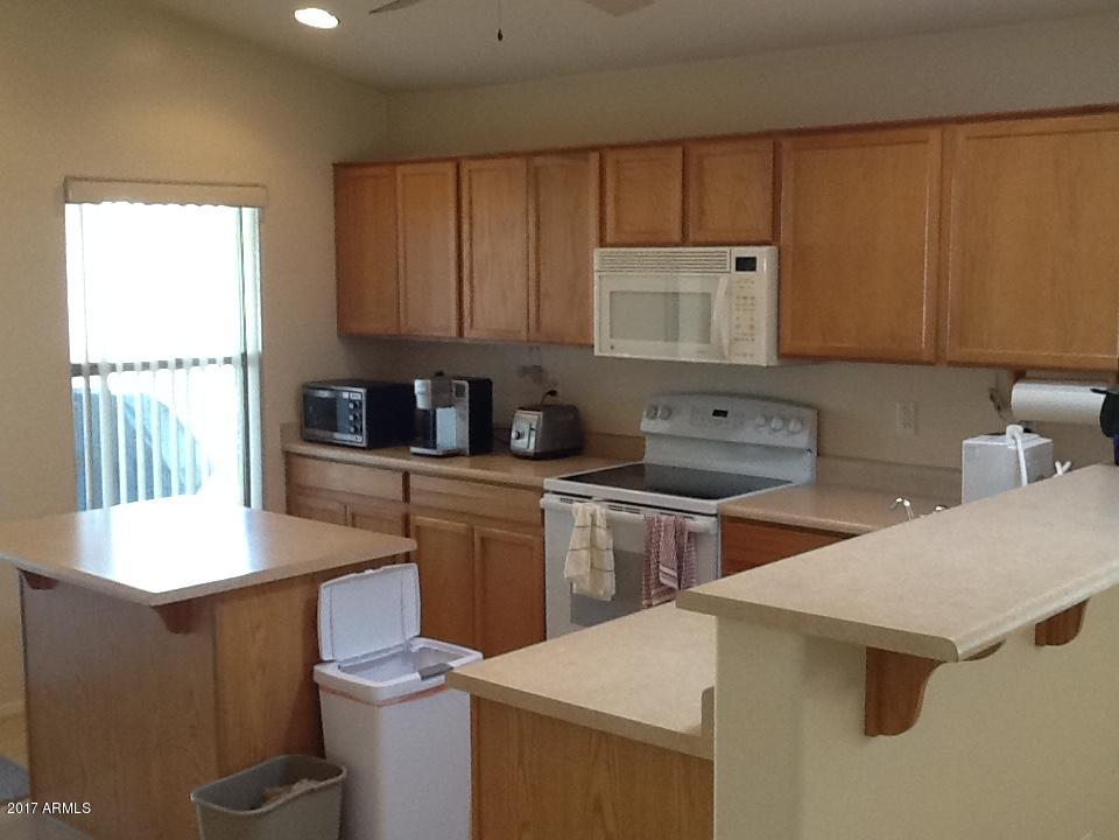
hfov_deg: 42.9
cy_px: 420
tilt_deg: -7.9
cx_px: 560
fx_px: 1422
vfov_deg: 32.9
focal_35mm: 44
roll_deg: +2.1
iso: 80
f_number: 2.4
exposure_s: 1/30
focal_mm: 2.03
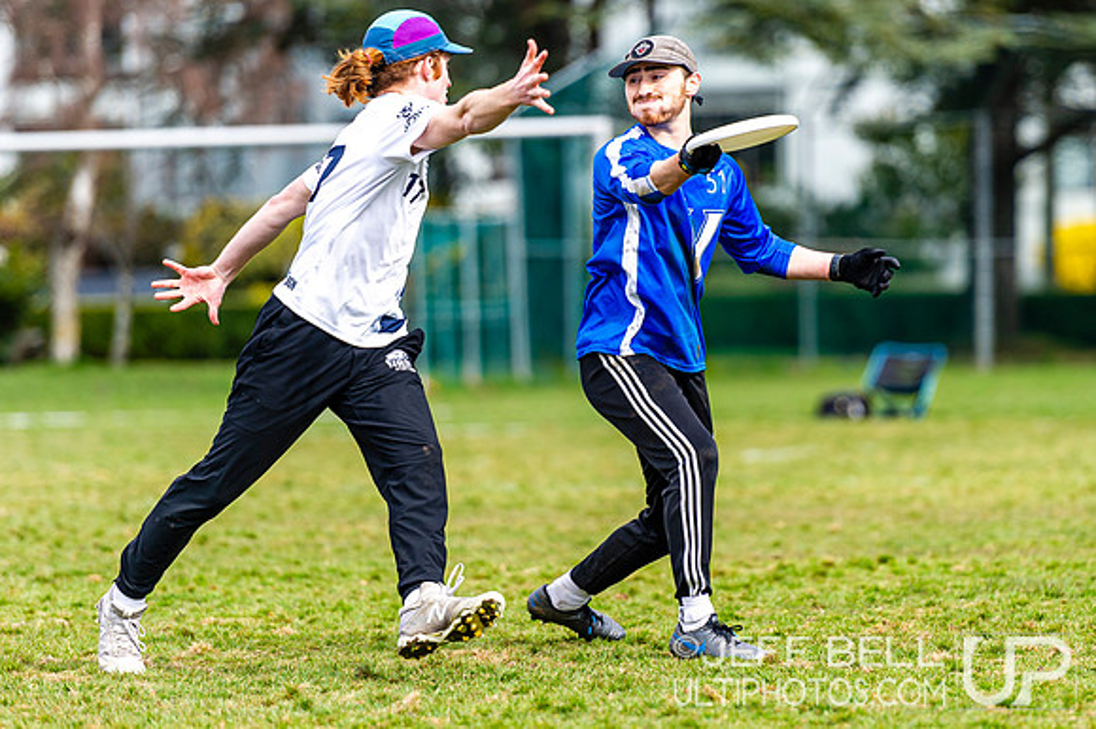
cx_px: 661
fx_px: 8137
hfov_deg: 7.7
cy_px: 311
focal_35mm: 267
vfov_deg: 5.1
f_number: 2.8
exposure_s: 1/1600
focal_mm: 200
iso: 200
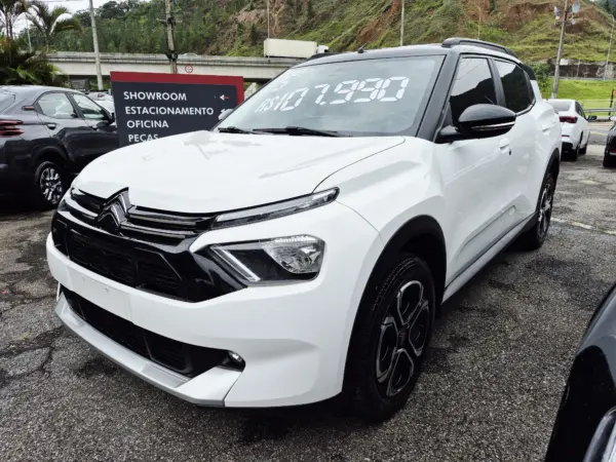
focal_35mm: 23
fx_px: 409
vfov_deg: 58.9
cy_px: 231
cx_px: 308
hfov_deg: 73.9
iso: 25
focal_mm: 5.4
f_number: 1.8
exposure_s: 1/1152
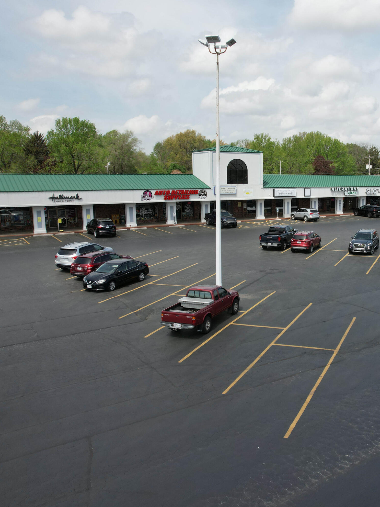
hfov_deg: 42.2
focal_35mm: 32
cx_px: 303
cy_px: 254
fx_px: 468
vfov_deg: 56.8
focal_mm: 8.38
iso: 140
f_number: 2.8
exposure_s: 1/640
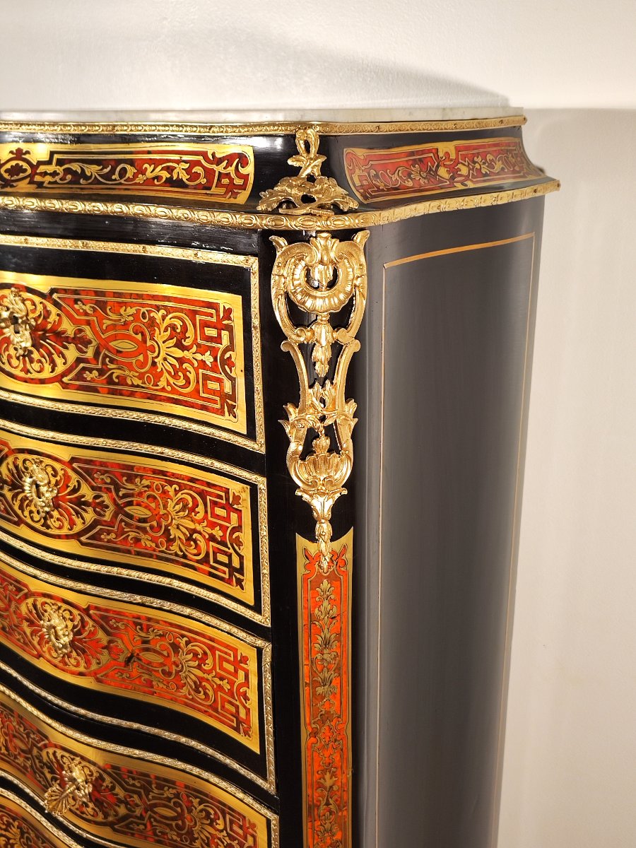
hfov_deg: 56.8
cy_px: 424
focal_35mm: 24
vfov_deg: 71.6
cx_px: 318
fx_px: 588
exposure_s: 1/100
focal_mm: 6.92
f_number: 1.9
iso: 50
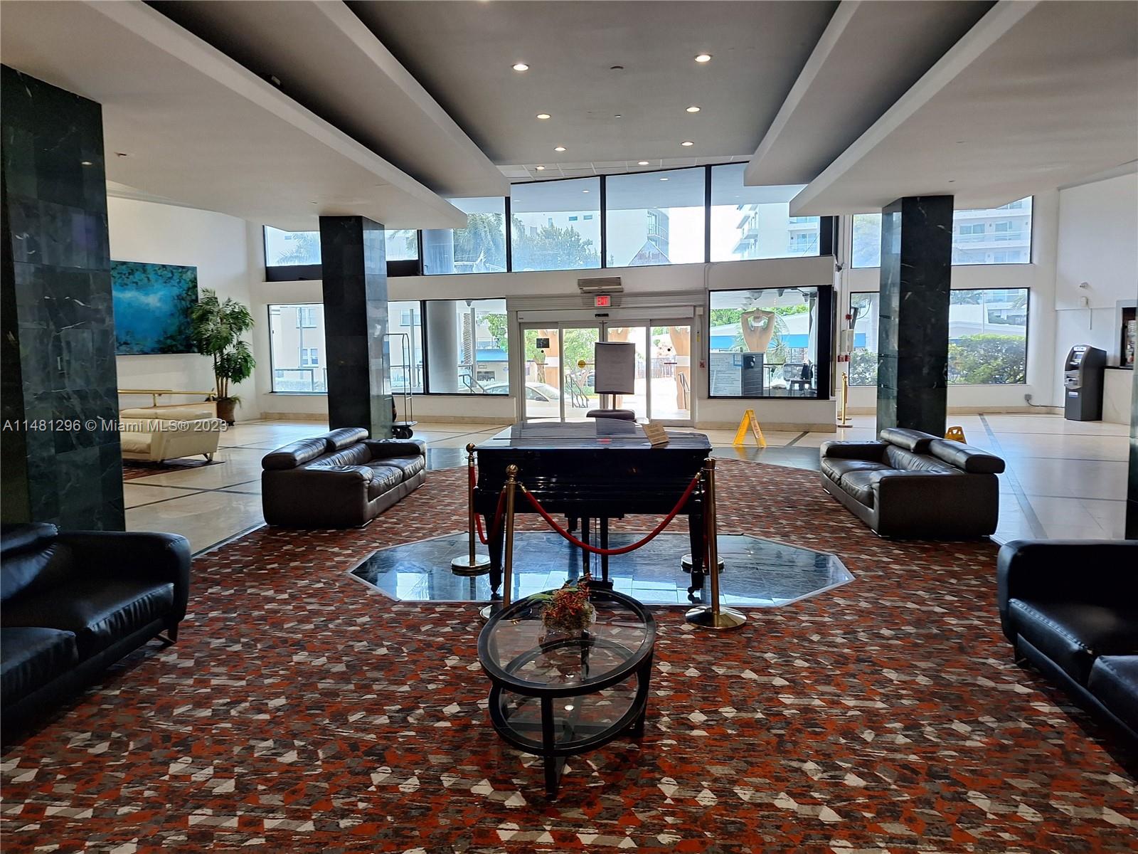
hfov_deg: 73.9
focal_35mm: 23
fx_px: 756
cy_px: 427
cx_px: 569
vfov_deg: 58.9
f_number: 1.8
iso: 64
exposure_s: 1/40
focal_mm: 5.54
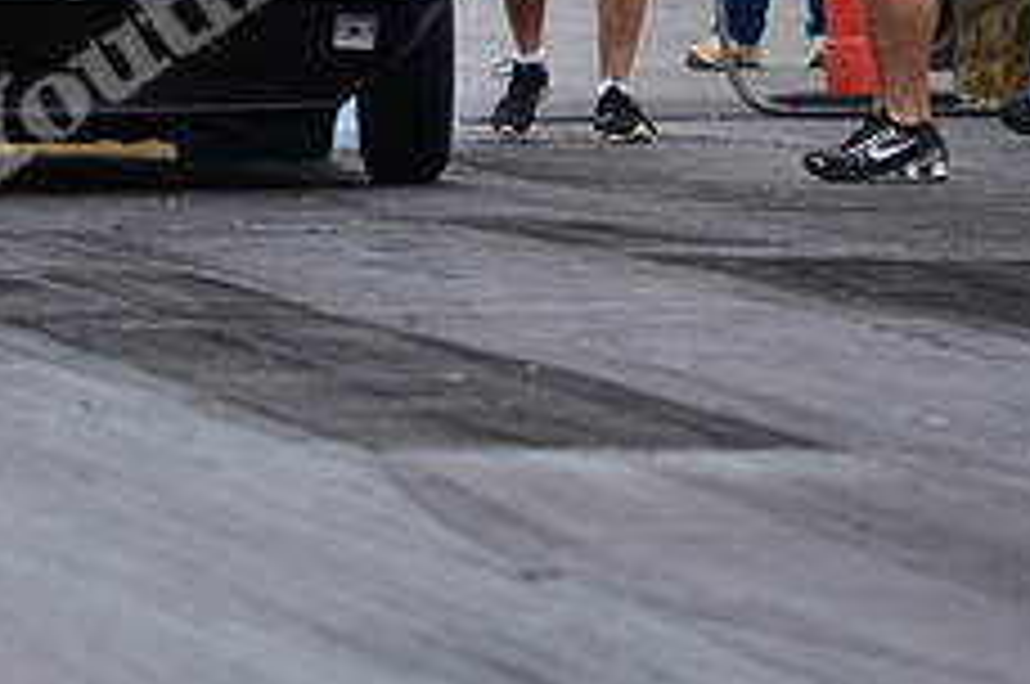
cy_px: -68
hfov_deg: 2.7
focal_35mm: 759
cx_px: 346
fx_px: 21685
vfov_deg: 1.8
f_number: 5.6
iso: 1000
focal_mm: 200
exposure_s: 1/2000
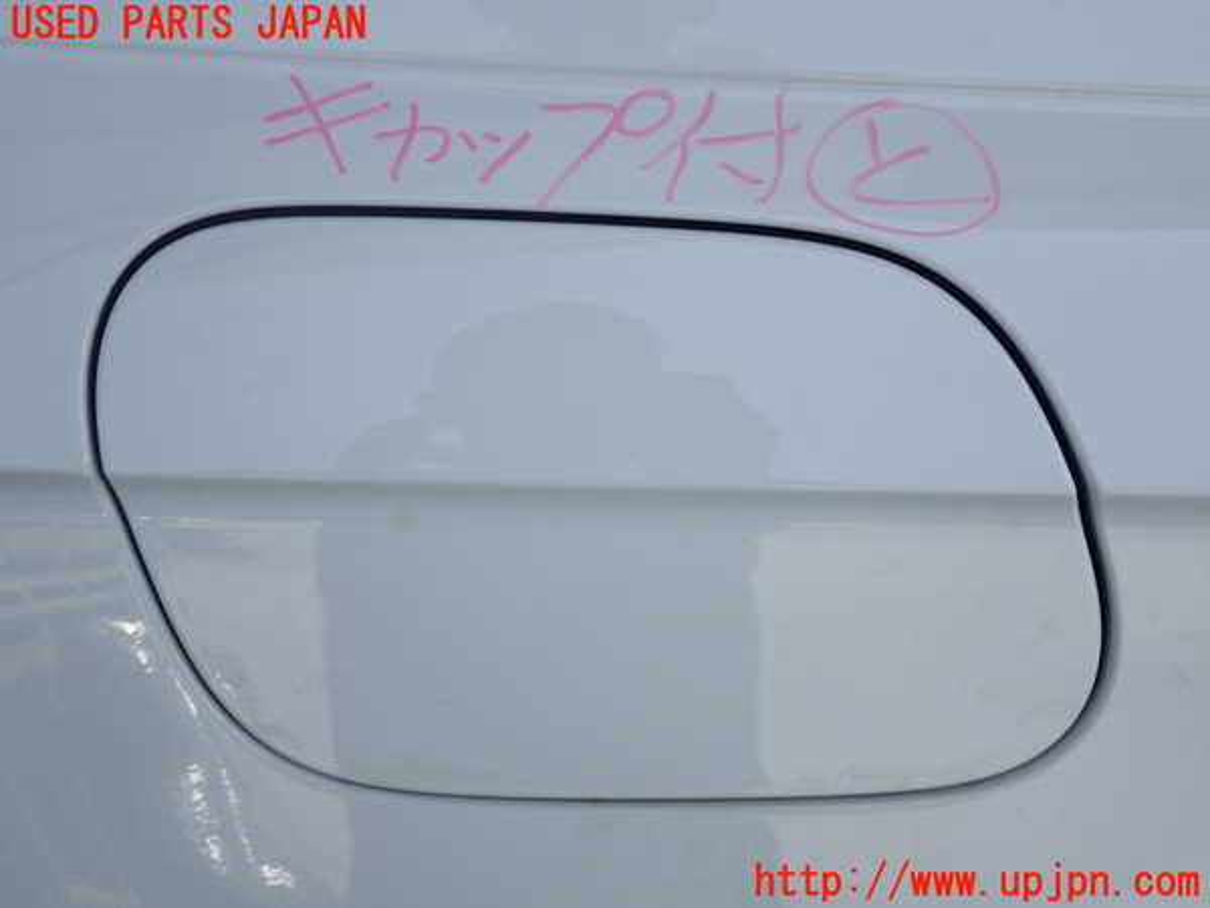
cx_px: 605
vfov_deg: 35.1
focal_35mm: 41
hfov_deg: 45.8
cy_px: 454
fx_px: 1433
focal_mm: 7.31
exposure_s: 1/640
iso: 100
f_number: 2.8
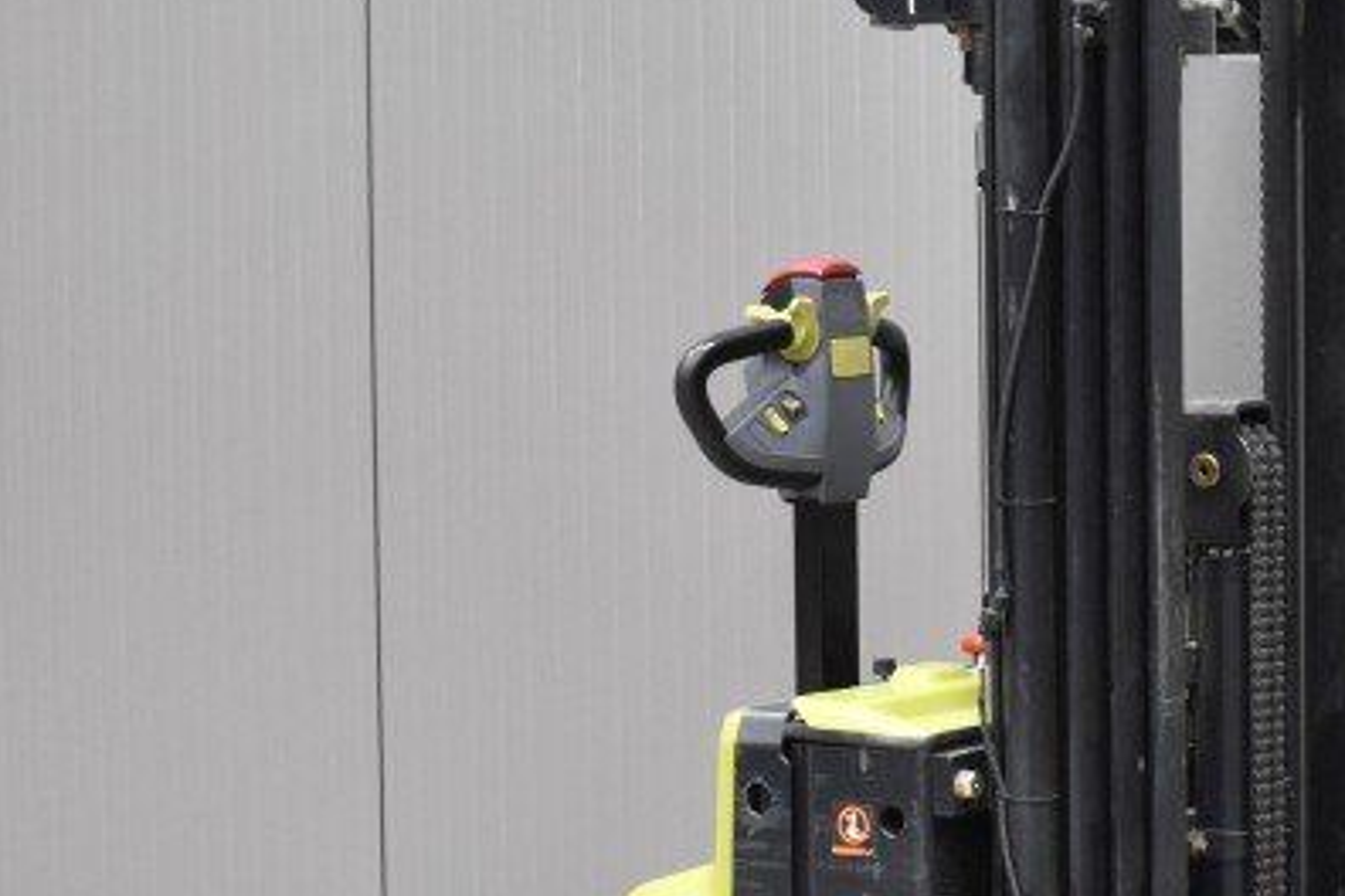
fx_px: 3904
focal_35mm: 105
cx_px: 1270
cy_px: 574
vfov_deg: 13.1
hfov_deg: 19.1
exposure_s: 1/40
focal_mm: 23
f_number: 4.5
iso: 1600
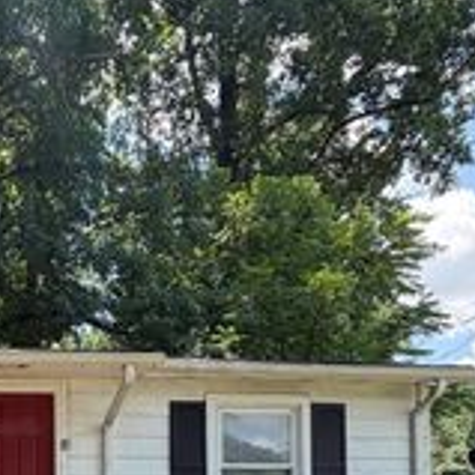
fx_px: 605
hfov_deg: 38.4
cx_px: 9
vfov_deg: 36.4
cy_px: 521
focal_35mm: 39
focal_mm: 2.22
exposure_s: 1/238
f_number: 2.2
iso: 40
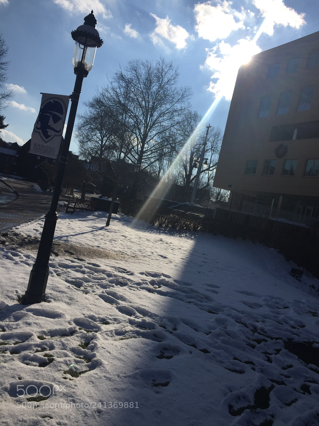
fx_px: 356
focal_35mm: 29
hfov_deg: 48.2
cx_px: 160
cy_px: 213
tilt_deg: -0.5
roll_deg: -11.1
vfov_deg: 61.7
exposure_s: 1/6623
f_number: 2.2
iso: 32
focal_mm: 4.15
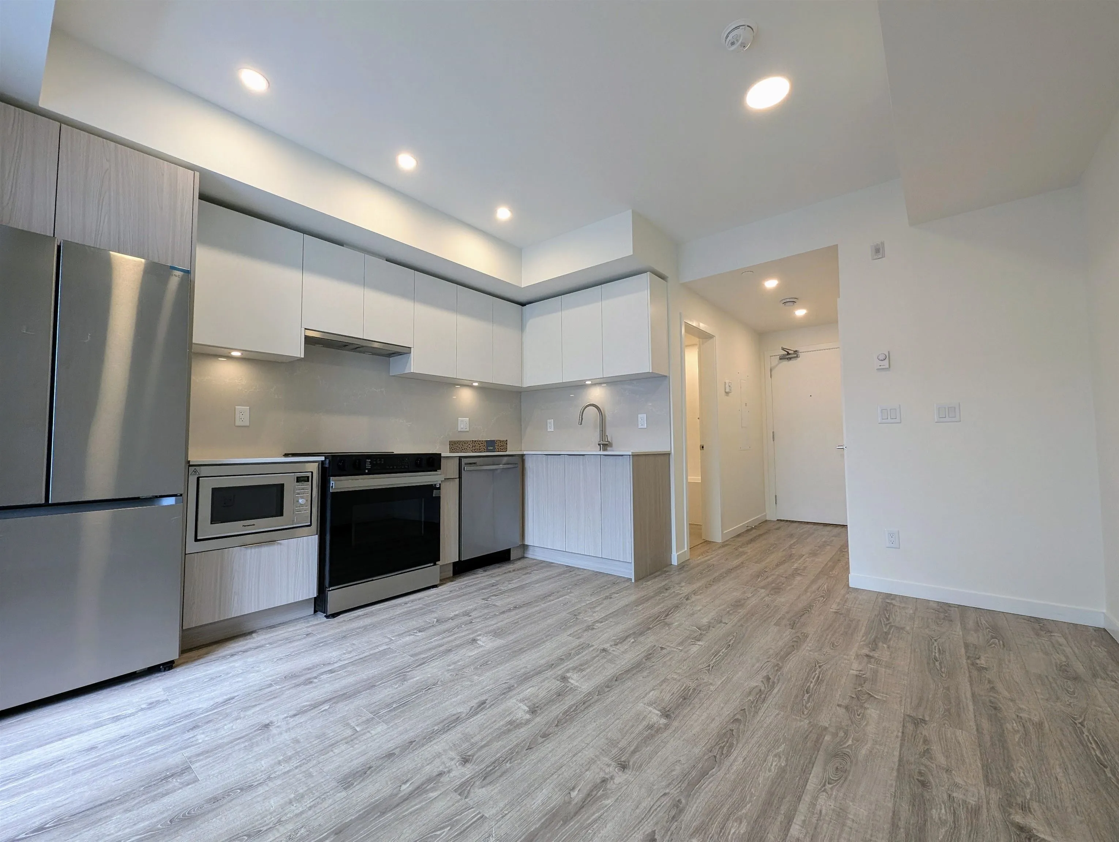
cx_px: 560
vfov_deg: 90.1
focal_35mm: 13
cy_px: 421
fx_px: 421
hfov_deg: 106.1
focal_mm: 1.95
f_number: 2.2
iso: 70
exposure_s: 1/60
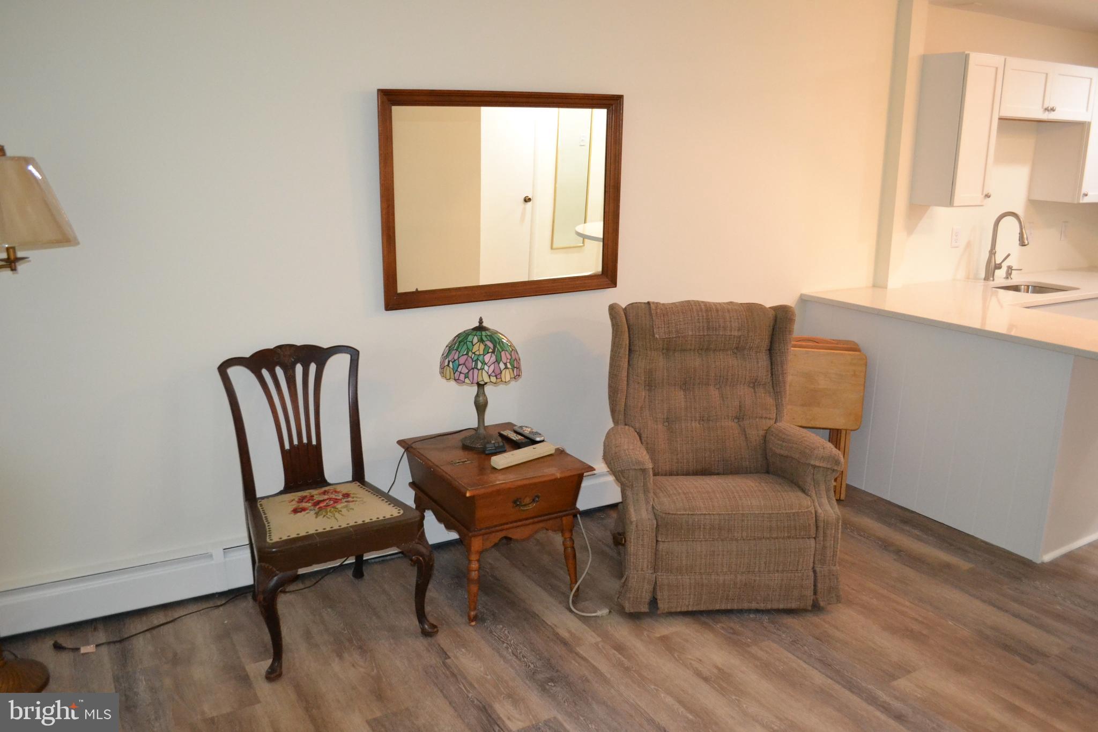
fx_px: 823
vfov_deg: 47.9
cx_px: 549
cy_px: 366
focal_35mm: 27
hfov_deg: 67.4
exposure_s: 1/60
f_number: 3.5
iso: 2500
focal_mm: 18
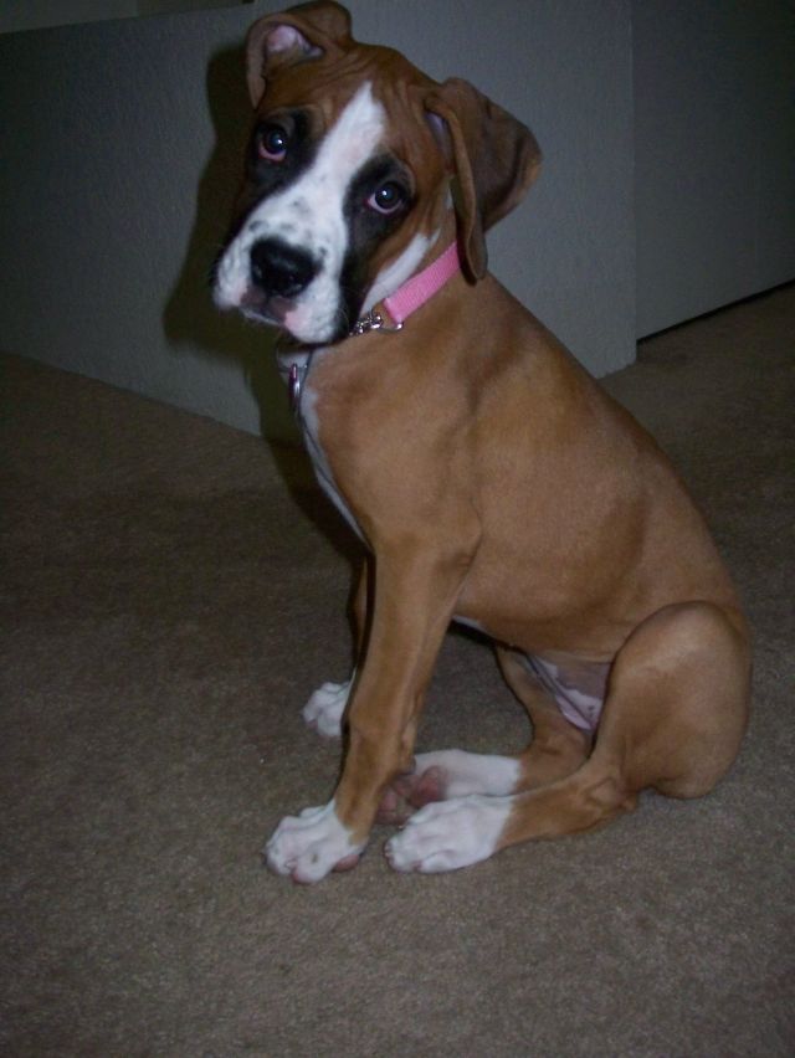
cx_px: 398
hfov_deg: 37.8
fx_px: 1162
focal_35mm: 38
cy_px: 529
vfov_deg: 49.0
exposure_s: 1/60
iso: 250
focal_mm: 6.3
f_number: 3.9
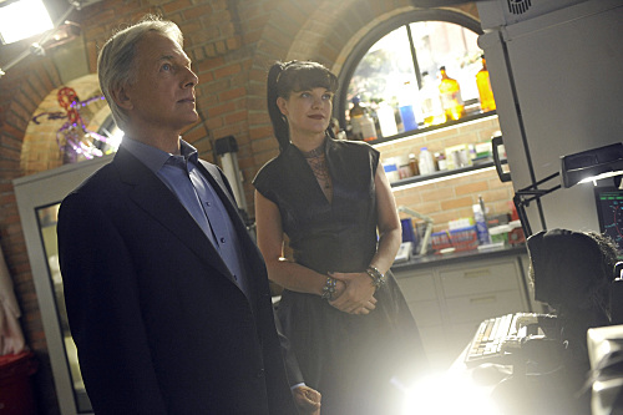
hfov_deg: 46.4
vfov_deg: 31.9
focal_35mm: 42
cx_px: 312
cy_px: 208
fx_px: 727
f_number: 4
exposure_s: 1/160
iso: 4000
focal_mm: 42
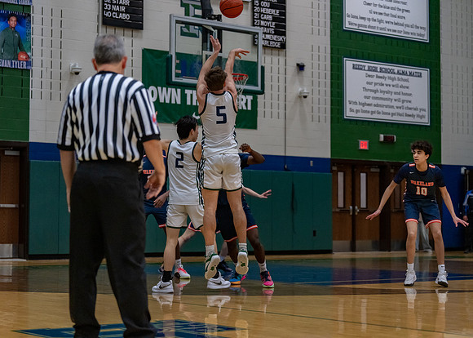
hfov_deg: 27.0
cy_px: 169
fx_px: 985
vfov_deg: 19.4
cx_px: 236
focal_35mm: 73
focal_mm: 70
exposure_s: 1/1000
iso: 2500
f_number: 2.8
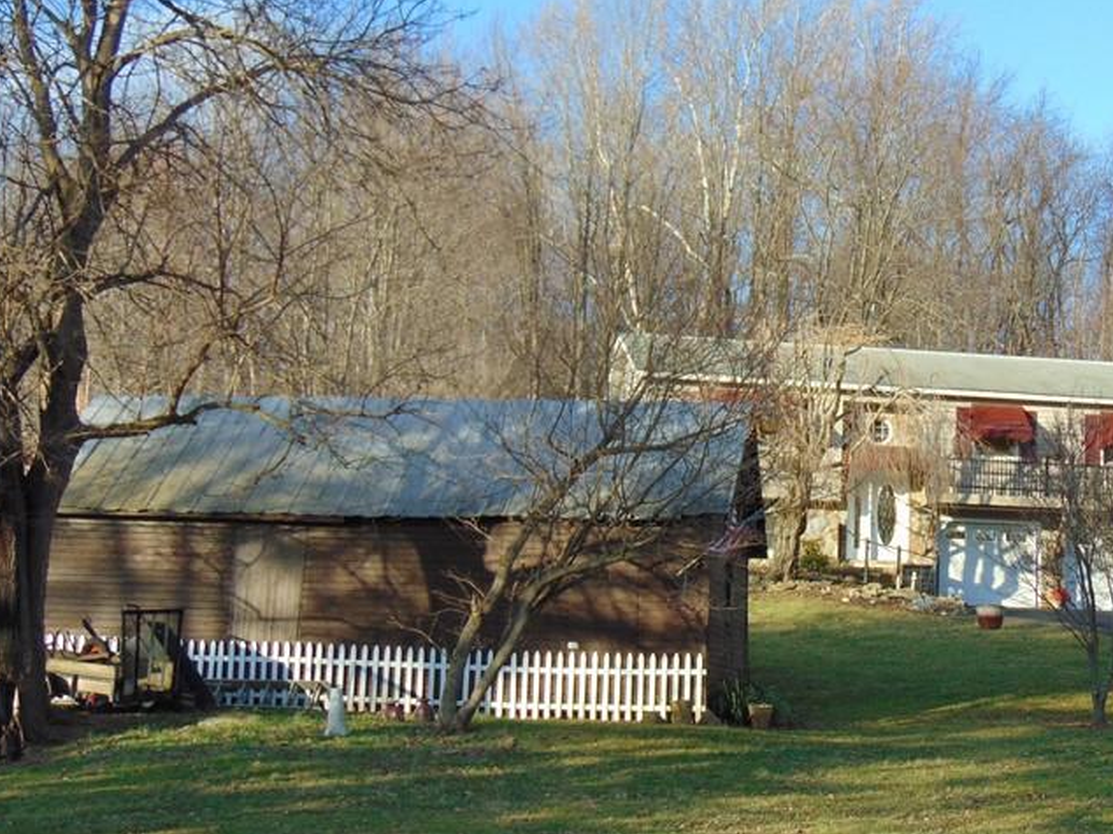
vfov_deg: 23.3
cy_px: 442
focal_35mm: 63
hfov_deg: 30.4
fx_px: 2025
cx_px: 793
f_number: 3.3
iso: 80
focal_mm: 6.9
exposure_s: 1/400
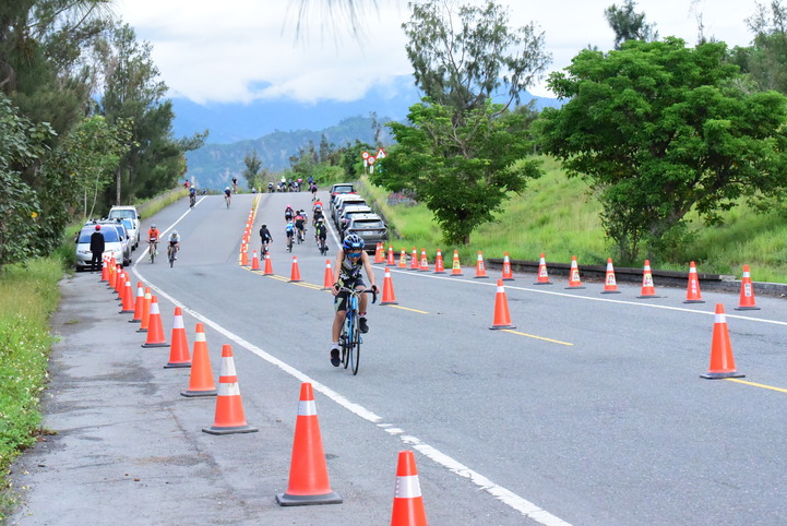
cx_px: 366
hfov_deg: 21.9
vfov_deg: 14.7
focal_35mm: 93
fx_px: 2035
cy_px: 260
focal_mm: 86
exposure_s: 1/2000
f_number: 11
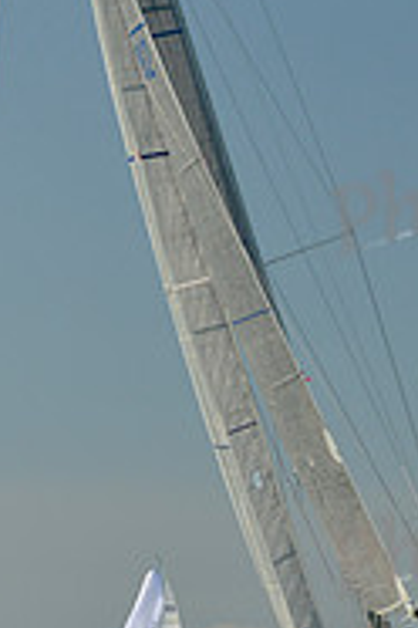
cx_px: 157
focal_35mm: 218
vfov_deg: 9.4
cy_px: 41
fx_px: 3797
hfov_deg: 6.3
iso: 280
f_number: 6.3
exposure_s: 1/1000
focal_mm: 70
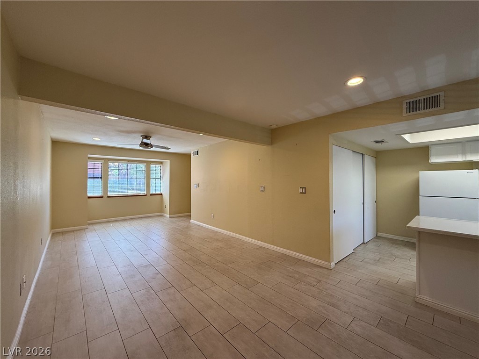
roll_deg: +0.3
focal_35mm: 14
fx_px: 194
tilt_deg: +0.6
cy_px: 180
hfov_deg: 102.1
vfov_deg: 85.7
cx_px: 240
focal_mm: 2.22
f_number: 2.2
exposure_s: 1/120
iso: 160
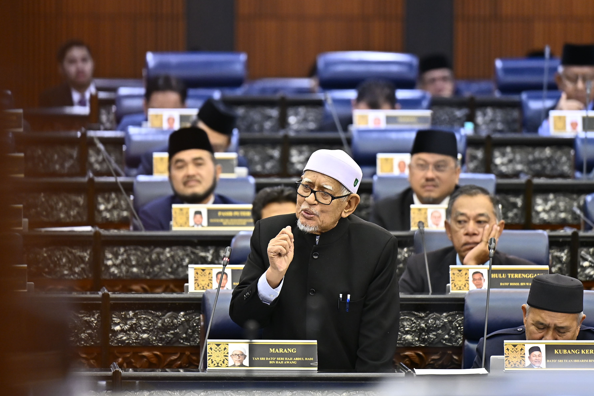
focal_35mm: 334
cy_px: 179
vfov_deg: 4.1
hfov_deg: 6.2
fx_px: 5511
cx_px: 310
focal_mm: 200
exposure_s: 1/250
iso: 1600
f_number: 2.8
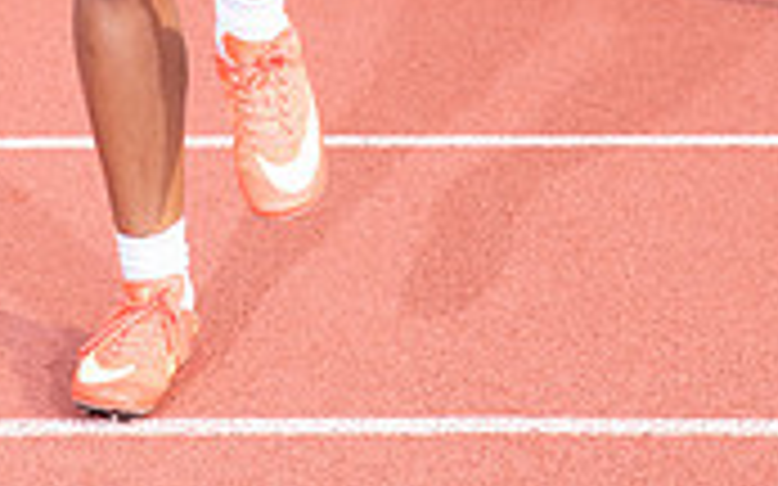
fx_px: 3476
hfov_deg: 12.7
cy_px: -477
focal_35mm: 164
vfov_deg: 7.7
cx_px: 171
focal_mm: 62
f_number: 8
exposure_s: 1/250
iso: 250
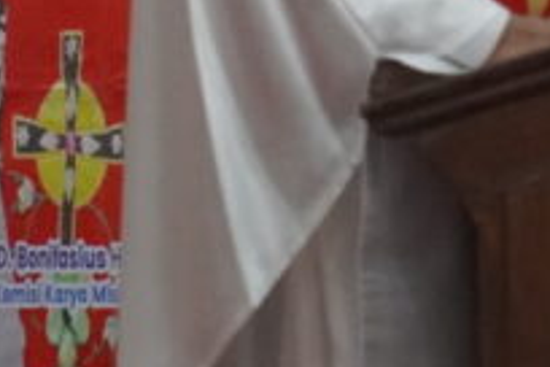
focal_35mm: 790
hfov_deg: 2.6
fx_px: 12061
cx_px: 539
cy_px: -297
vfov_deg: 1.7
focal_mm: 105
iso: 2500
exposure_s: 1/200
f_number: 4
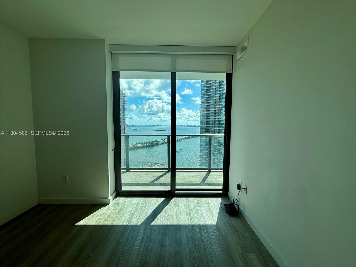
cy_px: 134
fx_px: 144
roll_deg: -0.2
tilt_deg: -4.3
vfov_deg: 85.7
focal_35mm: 14
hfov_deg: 102.1
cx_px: 178
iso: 32
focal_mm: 2.22
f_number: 2.2
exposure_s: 1/770
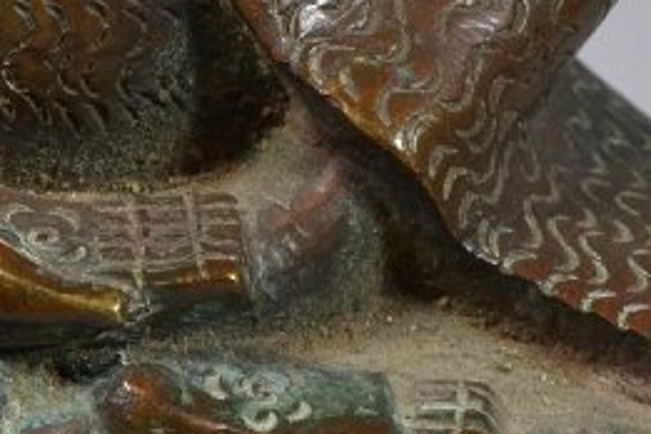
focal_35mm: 221
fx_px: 3996
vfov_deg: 6.2
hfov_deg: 9.3
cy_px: 629
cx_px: 55
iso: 400
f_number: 8
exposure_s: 1/80
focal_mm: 32
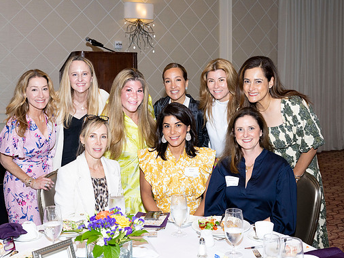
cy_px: 130
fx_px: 427
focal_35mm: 43
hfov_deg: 43.9
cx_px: 170
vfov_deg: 33.6
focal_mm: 39
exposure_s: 1/160
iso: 1000
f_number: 5.6
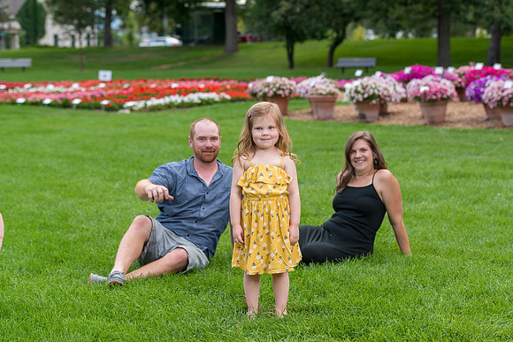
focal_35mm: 90
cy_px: 171
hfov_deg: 22.6
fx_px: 1283
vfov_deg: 15.2
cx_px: 256
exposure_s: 1/250
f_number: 5
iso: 200
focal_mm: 90
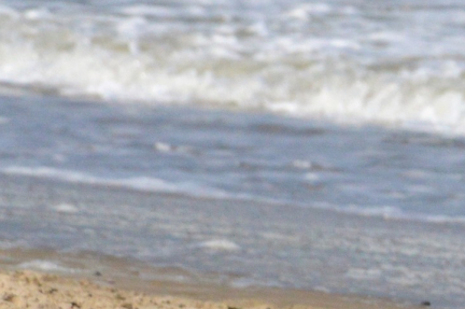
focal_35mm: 656
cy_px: 523
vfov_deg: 2.1
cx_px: 883
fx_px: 8465
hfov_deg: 3.1
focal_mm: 105
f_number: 9
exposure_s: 1/4000
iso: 800
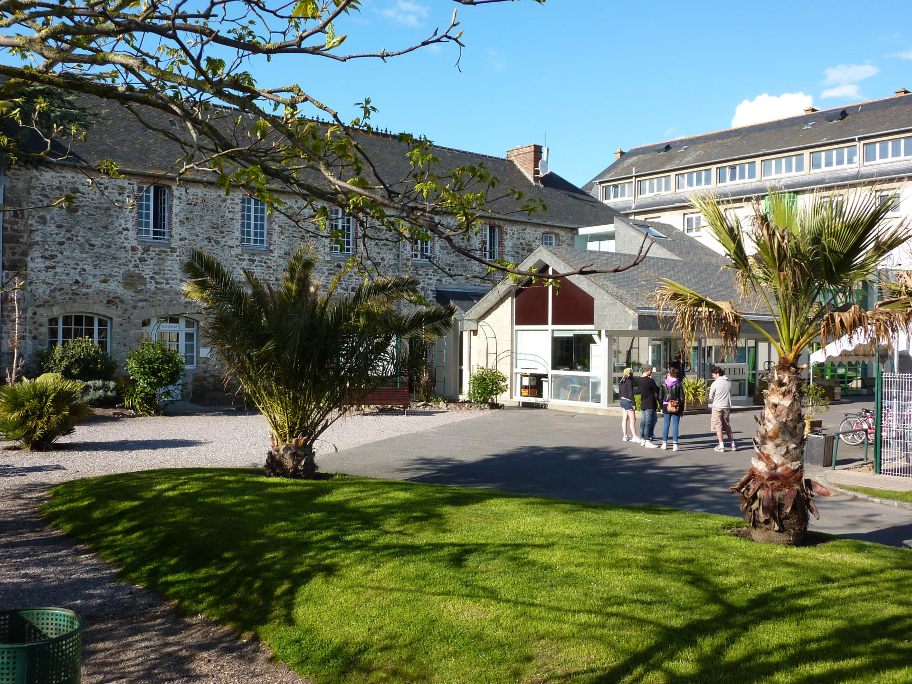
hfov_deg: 56.8
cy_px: 342
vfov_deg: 44.2
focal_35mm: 32
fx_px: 843
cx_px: 456
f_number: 4
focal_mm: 5.3
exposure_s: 1/400
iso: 80
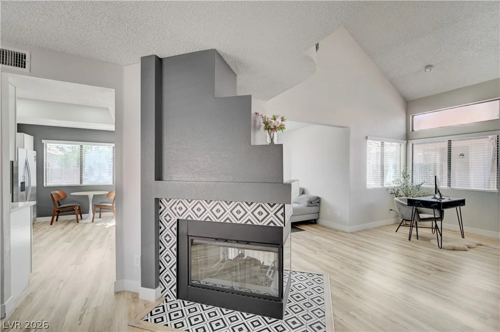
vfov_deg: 75.4
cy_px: 166
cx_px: 250
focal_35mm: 16
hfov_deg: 98.6
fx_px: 215
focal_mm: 15.5
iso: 400
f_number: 8
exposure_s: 1/20
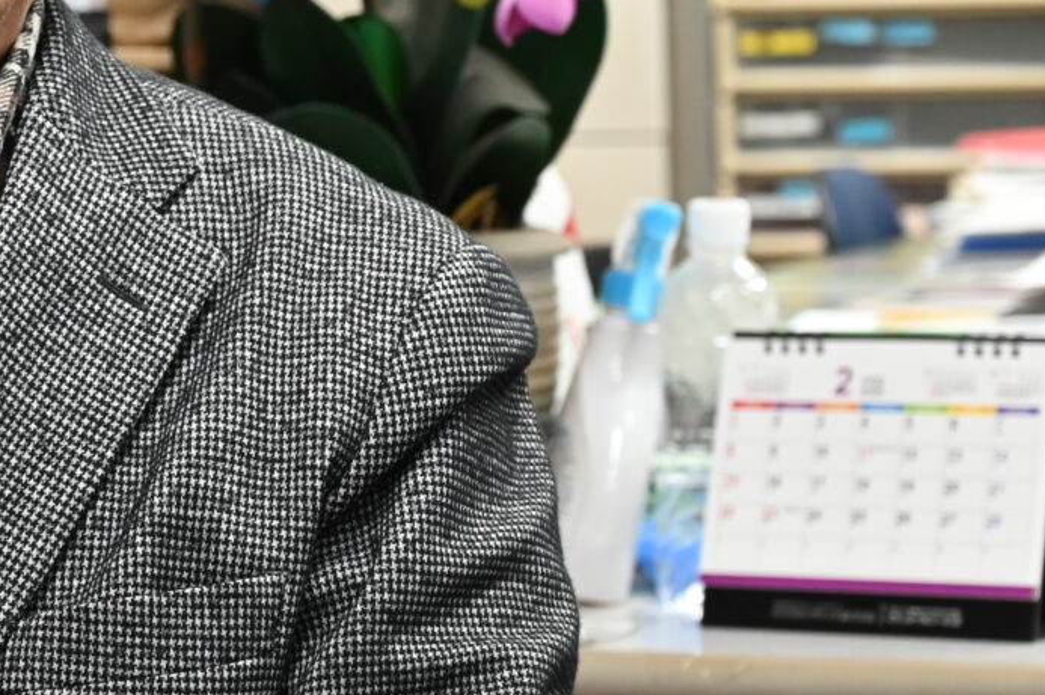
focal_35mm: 202
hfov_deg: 10.1
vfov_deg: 6.8
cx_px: -176
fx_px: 5859
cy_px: 75
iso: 3200
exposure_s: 1/100
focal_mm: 70
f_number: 6.3
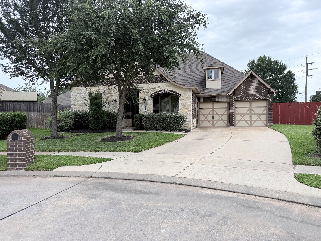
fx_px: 223
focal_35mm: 24
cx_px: 160
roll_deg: -0.1
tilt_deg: -0.7
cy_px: 120
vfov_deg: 56.8
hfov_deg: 71.6
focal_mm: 6.76
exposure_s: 1/1949
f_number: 1.78
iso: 80
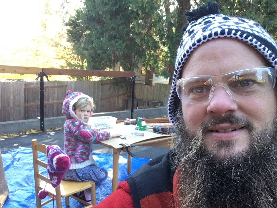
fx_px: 248
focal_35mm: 31
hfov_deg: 58.4
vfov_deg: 45.4
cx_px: 138
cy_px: 104
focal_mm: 2.15
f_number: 2.4
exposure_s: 1/120
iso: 80
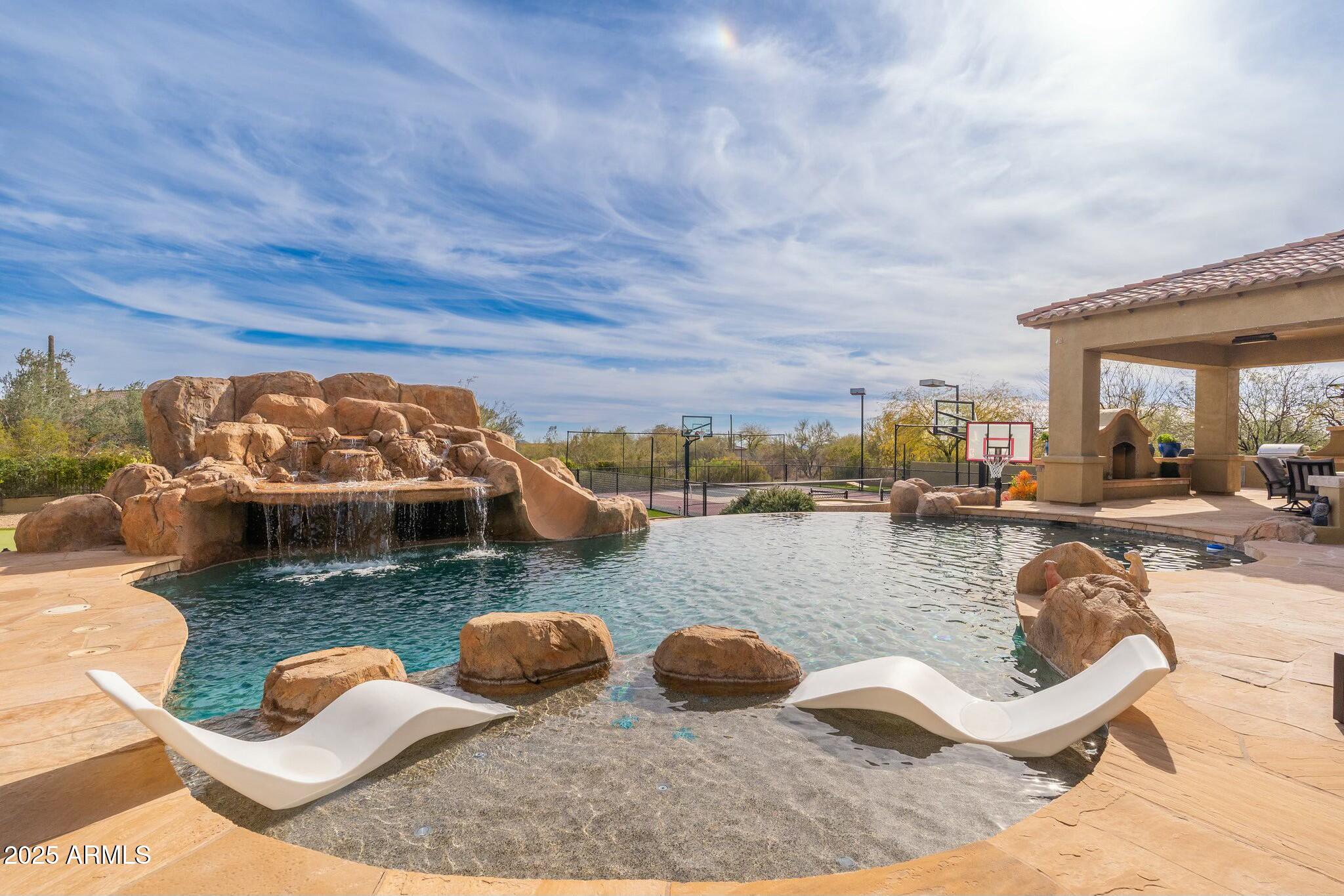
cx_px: 672
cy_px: 448
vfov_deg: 68.9
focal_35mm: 18
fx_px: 653
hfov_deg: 91.6
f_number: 8
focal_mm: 17.5
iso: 250
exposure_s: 1/1500
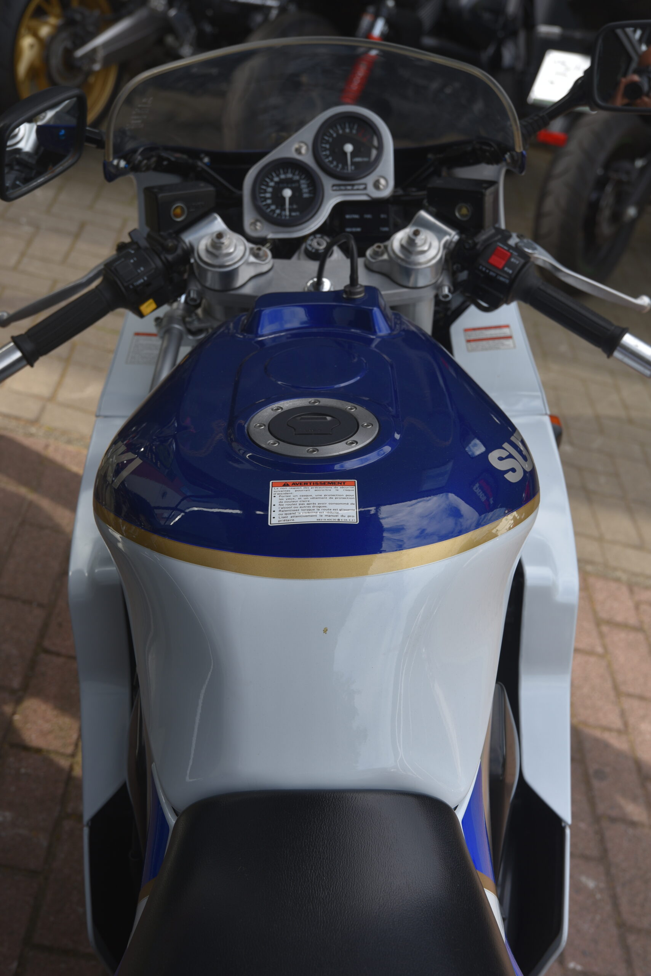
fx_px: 1246
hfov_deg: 29.3
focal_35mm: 46
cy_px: 488
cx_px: 326
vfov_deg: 42.7
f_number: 6.3
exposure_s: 1/160
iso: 100
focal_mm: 46
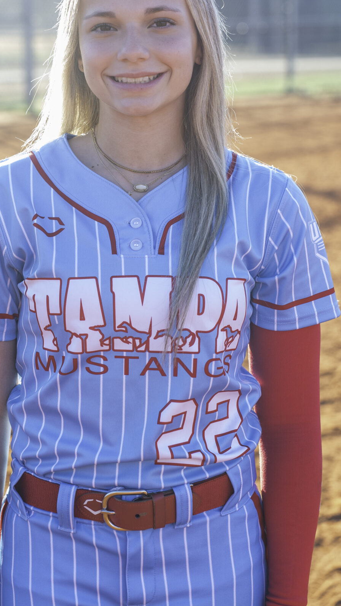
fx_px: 1351
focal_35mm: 84
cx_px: 137
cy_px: 190
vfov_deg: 25.1
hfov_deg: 14.4
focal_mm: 50
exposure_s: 1/400
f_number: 3.2
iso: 250
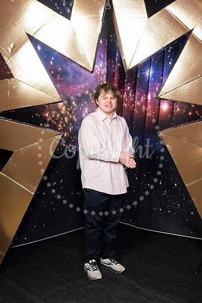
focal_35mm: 41
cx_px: 101
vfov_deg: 47.4
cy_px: 152
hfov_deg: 32.6
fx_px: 345
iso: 320
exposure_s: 1/160
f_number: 9
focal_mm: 41
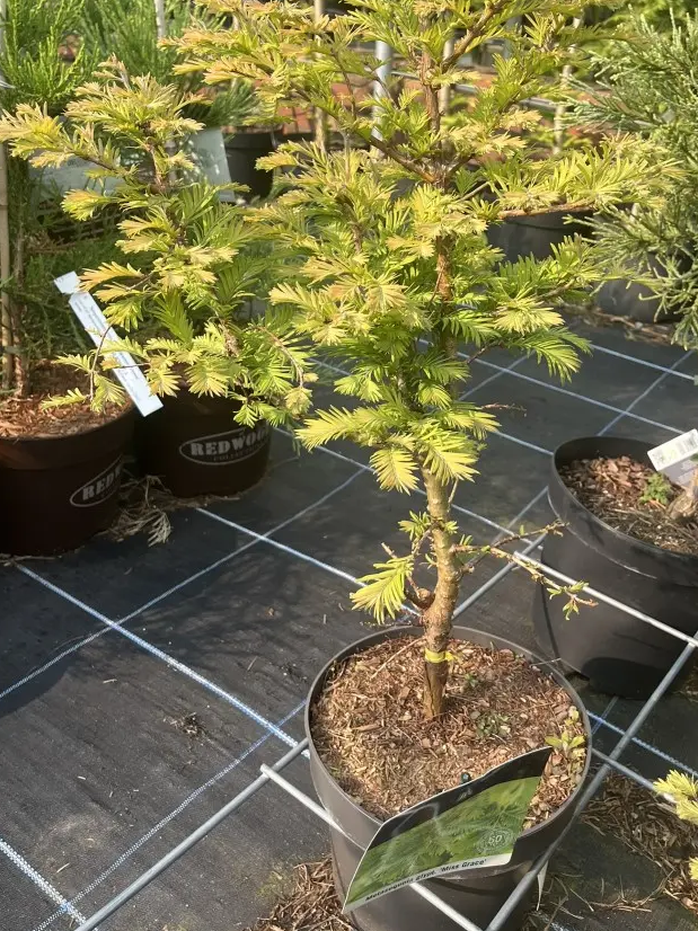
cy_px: 355
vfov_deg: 53.4
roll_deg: -3.5
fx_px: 915
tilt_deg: -23.0
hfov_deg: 41.7
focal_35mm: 34
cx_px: 397
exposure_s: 1/827
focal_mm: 5.1
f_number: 1.6
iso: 50
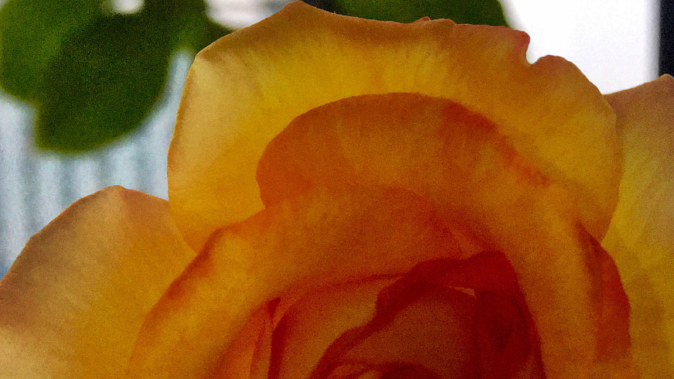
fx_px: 1036
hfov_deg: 35.8
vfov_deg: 19.3
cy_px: 472
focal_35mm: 58
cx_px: 427
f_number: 2.2
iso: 320
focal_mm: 4.15
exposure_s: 1/8547
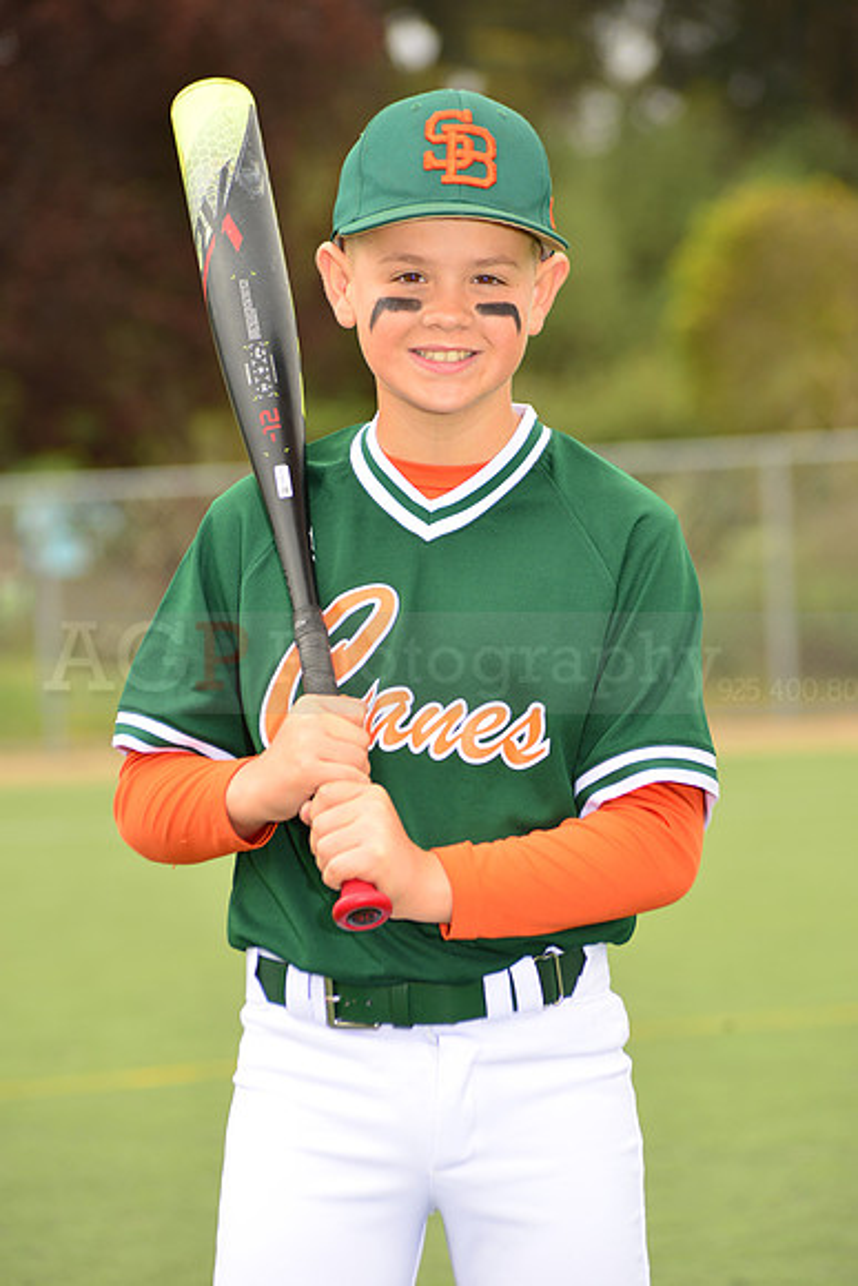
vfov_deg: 12.1
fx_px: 6073
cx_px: 429
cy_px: 643
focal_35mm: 170
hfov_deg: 8.1
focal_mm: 170
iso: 200
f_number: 6.3
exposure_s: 1/250
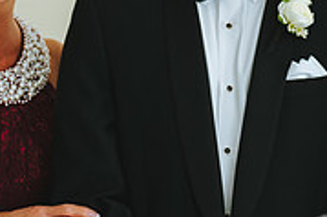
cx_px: 179
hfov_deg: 7.4
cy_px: 23
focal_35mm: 279
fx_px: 2532
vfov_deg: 4.9
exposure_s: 1/500
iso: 400
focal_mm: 70
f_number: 2.8
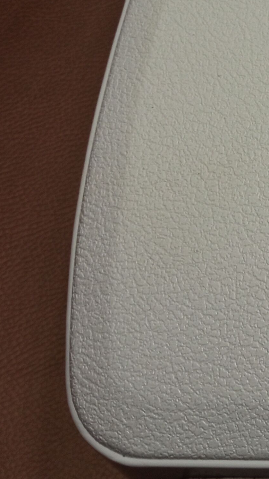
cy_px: 199
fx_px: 1040
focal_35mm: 82
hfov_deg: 12.0
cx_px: 639
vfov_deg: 25.9
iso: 237
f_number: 2.2
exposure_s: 1/33.3
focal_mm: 3.79
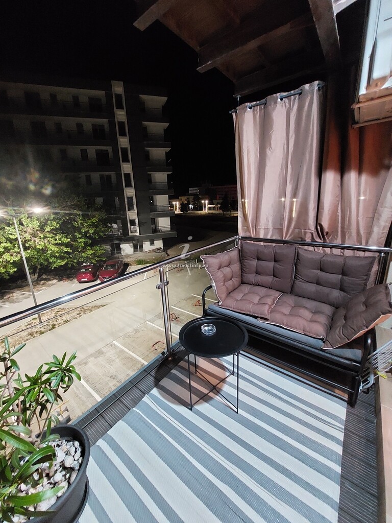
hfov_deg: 89.9
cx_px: 196
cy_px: 262
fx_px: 196
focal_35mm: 13
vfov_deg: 106.2
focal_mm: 1.74
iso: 640
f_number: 2.2
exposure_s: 1/13
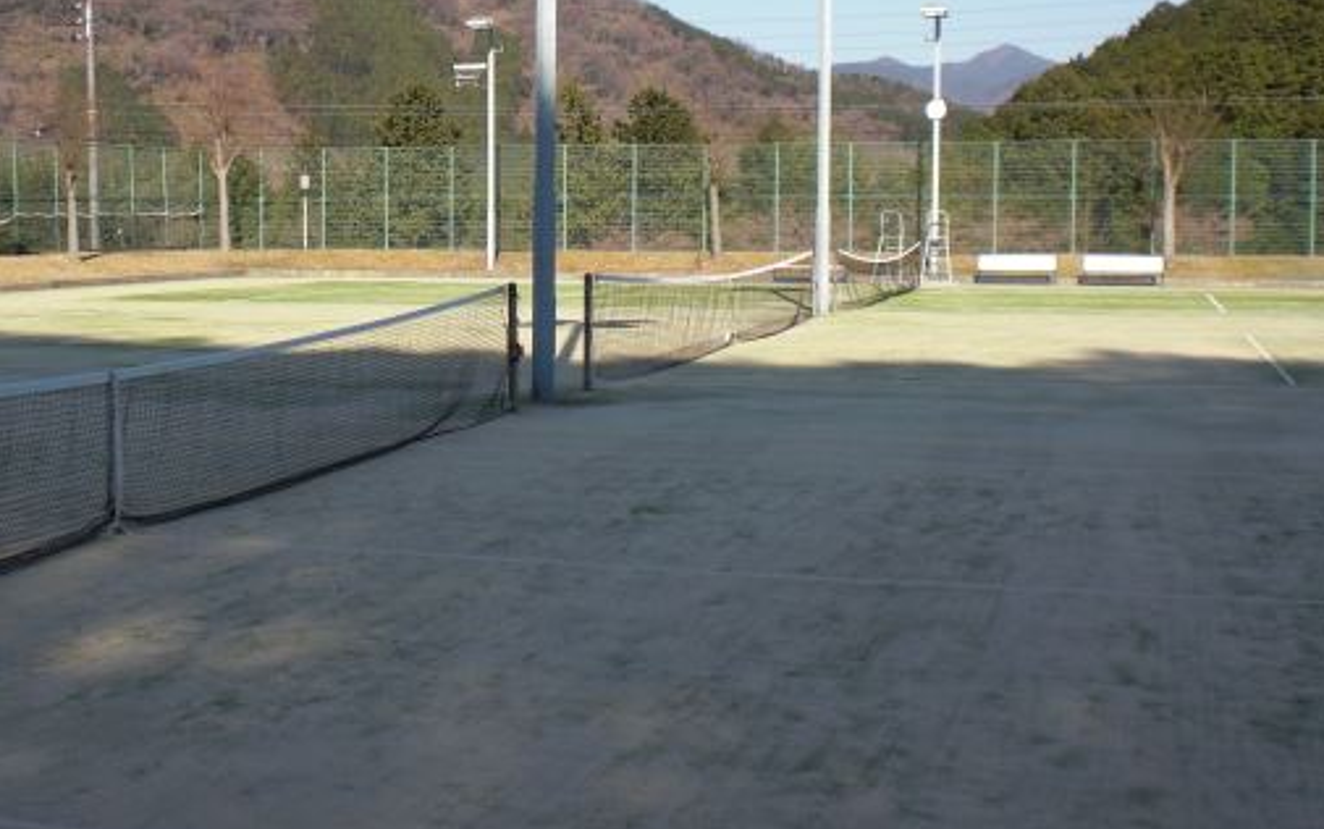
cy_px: 325
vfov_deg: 25.3
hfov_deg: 39.3
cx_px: 501
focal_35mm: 51
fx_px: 1841
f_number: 5.6
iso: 64
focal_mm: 6.3
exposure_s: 1/250
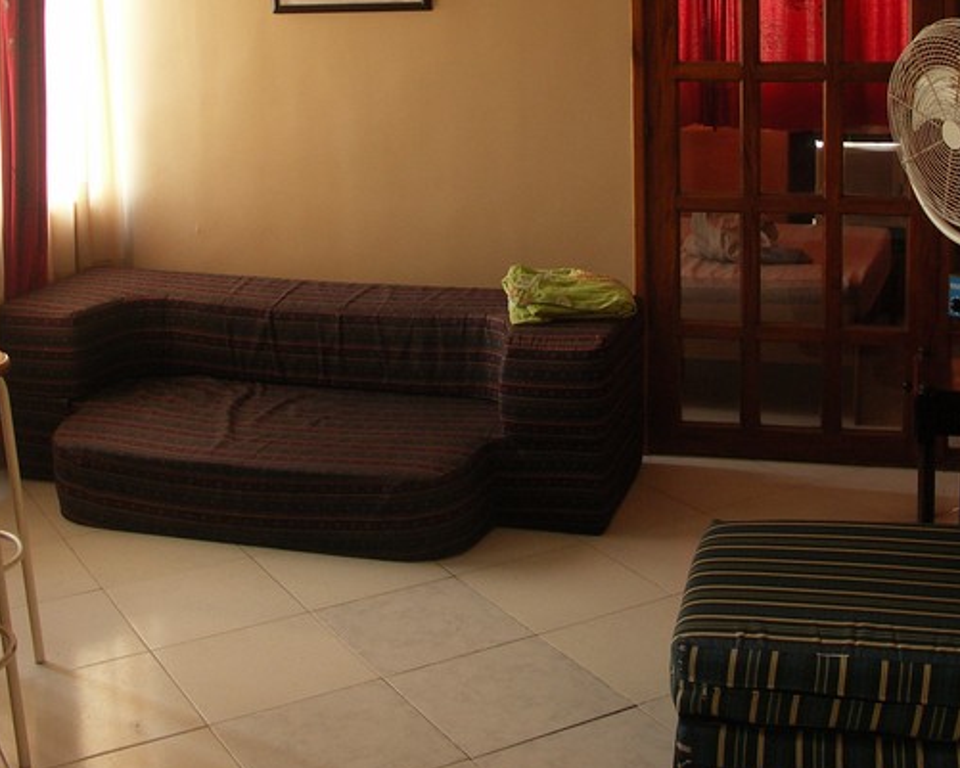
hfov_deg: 49.1
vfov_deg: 38.7
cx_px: 502
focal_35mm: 37
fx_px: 1051
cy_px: 159
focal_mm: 6.5
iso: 125
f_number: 2.8
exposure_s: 1/8
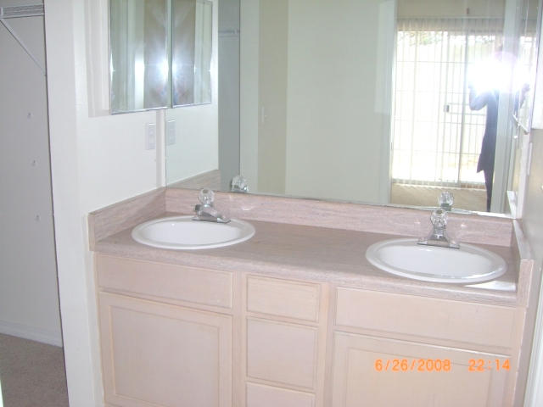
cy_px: 204
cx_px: 272
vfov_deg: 37.7
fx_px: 596
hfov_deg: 49.0
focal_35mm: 38
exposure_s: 1/60
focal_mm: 6.2
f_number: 2.7
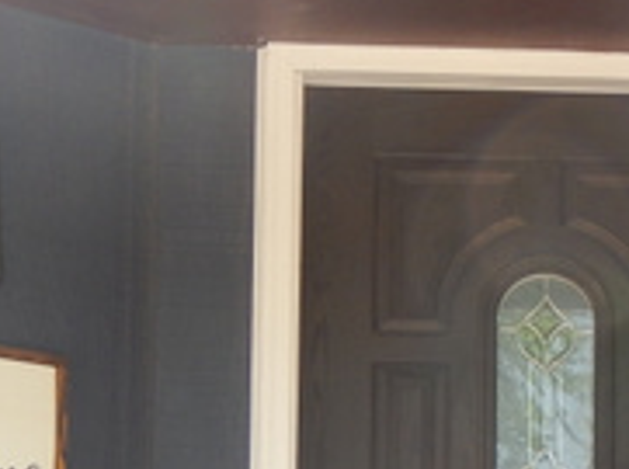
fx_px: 3536
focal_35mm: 195
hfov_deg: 10.1
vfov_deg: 7.4
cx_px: 549
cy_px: 782
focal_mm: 9.7
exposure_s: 1/200
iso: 125
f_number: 3.8
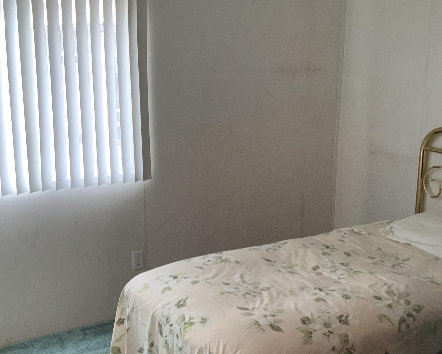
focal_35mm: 45
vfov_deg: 33.4
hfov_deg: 41.1
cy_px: 191
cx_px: 245
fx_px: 589
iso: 80
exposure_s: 1/60
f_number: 1.8
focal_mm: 3
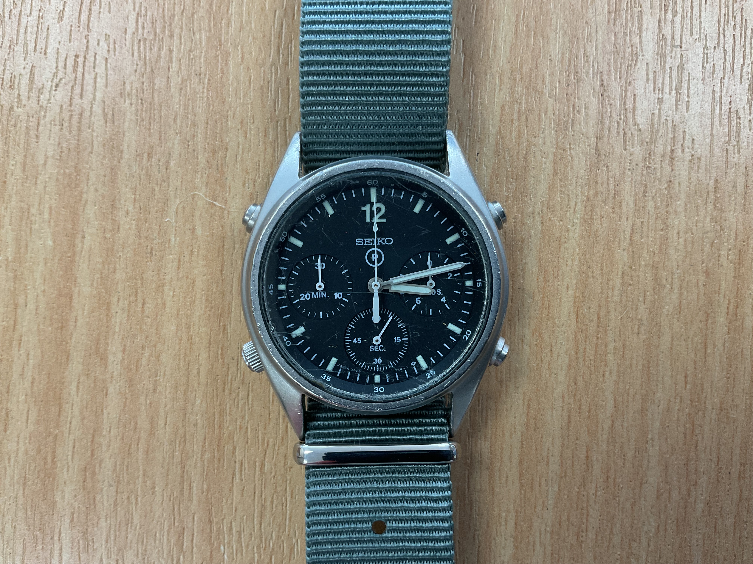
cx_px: 376
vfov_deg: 48.2
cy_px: 282
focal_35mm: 29
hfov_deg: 61.7
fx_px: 631
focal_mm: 3
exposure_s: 1/120
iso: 50
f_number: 1.8
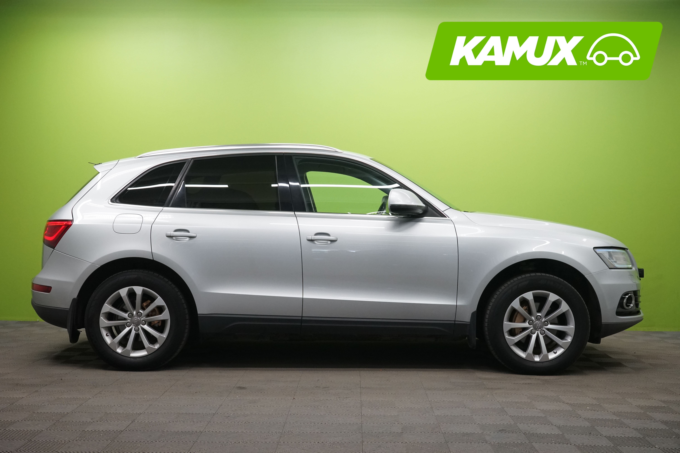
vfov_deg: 30.5
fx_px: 831
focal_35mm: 44
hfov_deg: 44.5
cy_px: 226
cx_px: 340
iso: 2000
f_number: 9
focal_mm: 44
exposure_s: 1/25
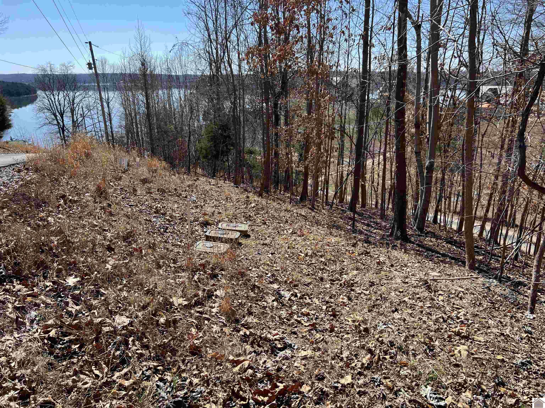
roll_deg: +0.6
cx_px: 272
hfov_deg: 67.3
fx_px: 409
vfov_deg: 53.1
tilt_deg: -18.6
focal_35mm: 26
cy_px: 204
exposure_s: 1/2762
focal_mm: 5.7
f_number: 1.5
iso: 50
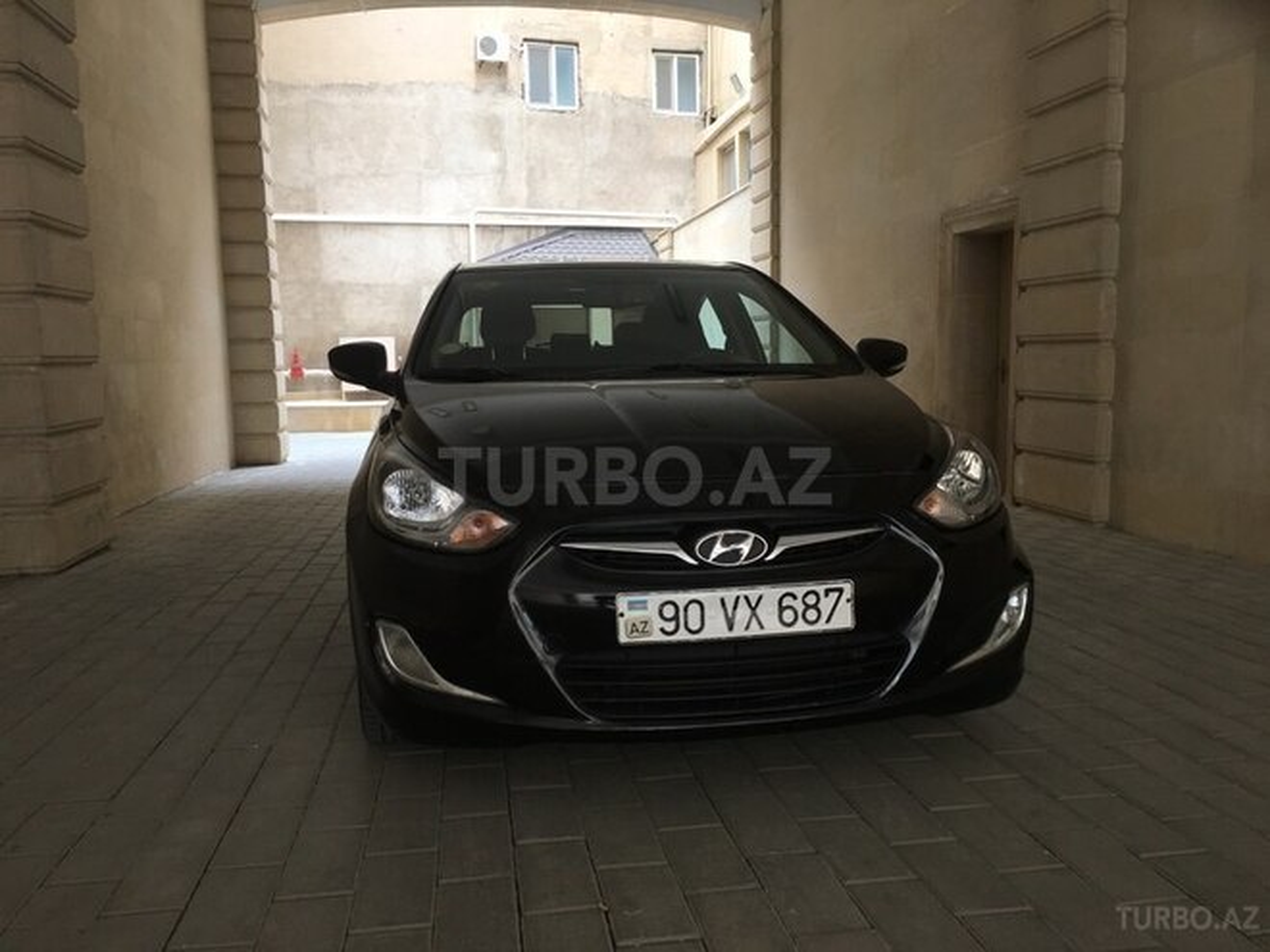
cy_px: 476
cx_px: 635
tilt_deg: -5.5
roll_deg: +0.5
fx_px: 1064
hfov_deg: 61.7
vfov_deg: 48.2
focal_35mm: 29
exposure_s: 1/50
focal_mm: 4.15
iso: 32
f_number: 2.2
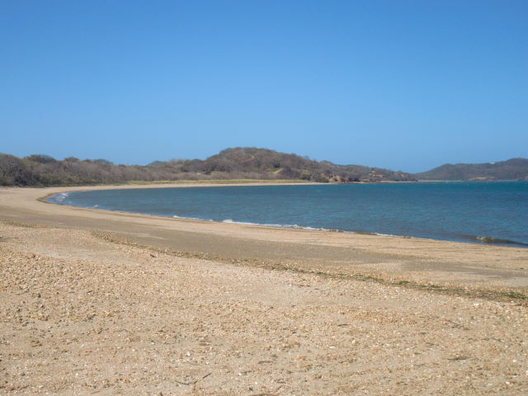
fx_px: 763
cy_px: 198
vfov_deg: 29.1
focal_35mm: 50
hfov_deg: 38.2
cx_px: 264
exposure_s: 1/1000
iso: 80
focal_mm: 8.68
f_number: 4.2
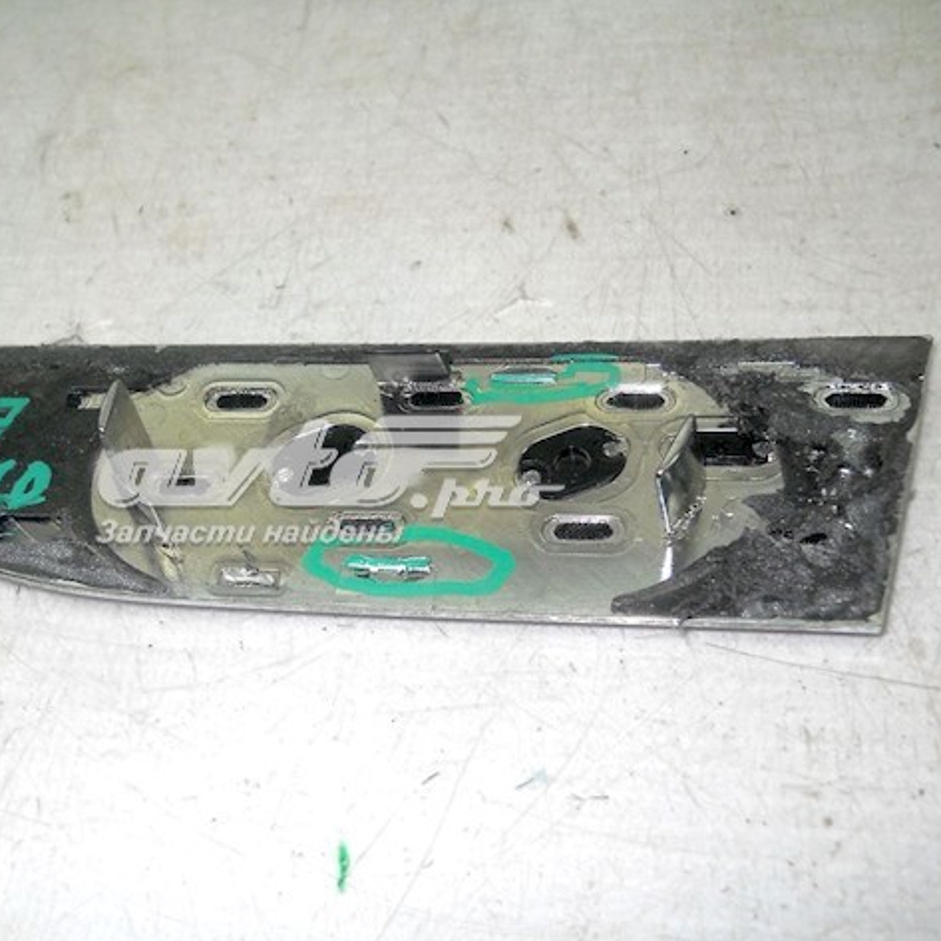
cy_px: 475
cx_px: 324
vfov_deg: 34.7
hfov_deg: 34.4
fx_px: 1507
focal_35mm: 49
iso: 80
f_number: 5.5
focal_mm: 6.72
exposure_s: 1/60
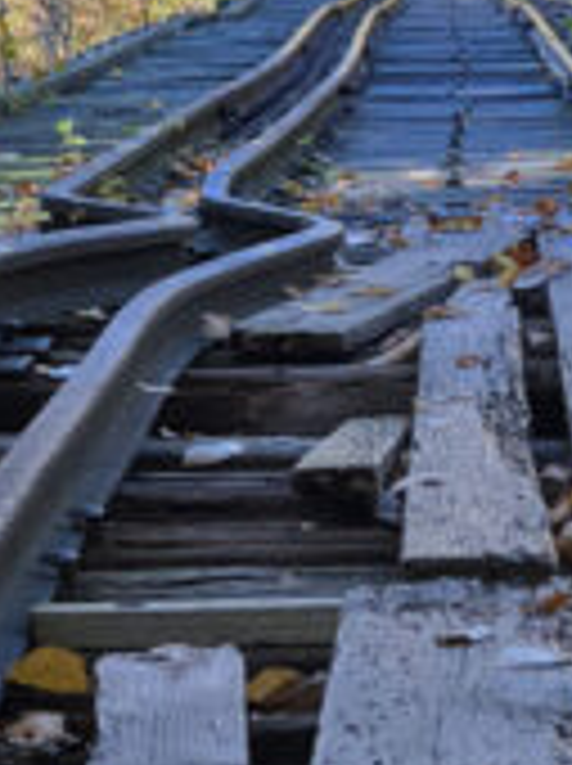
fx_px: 4815
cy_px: 396
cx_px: 464
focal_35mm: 218
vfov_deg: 9.1
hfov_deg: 6.8
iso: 32
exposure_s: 1/121
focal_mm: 9
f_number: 2.8
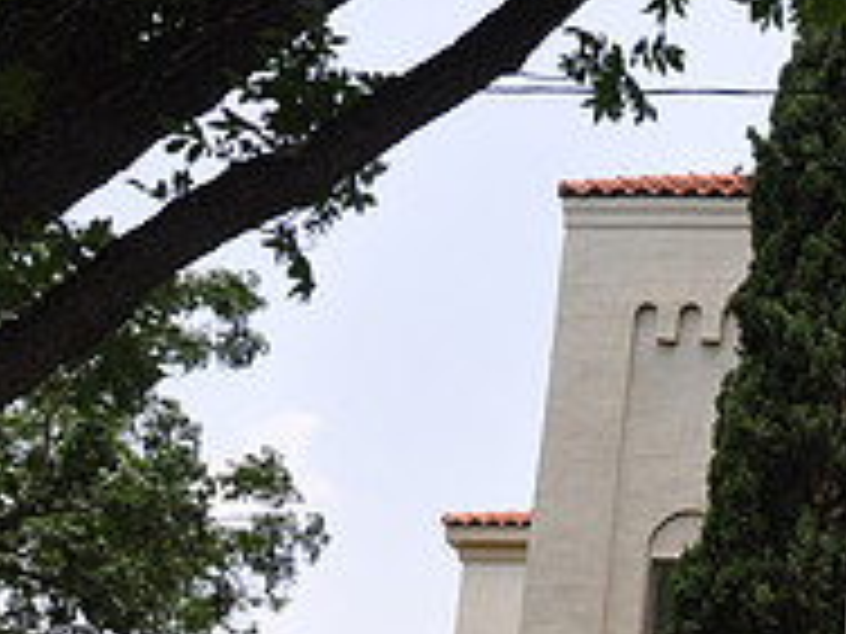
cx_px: 1256
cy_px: 650
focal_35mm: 80
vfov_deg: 17.9
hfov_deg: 20.9
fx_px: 1955
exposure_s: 1/100
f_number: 10
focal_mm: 18
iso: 200
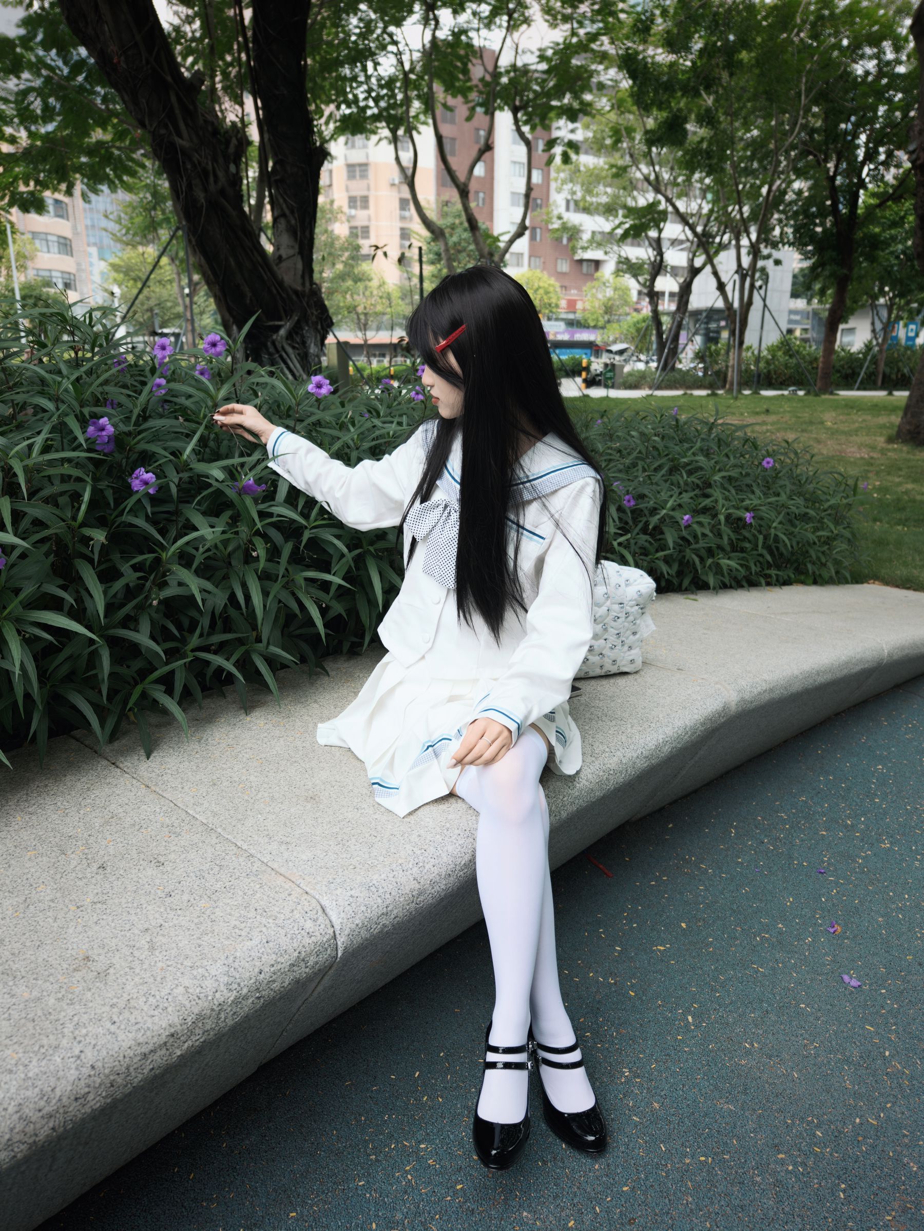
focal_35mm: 23
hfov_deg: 58.9
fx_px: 819
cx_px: 462
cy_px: 616
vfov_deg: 73.9
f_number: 1.8
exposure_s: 1/132
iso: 50
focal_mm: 8.67
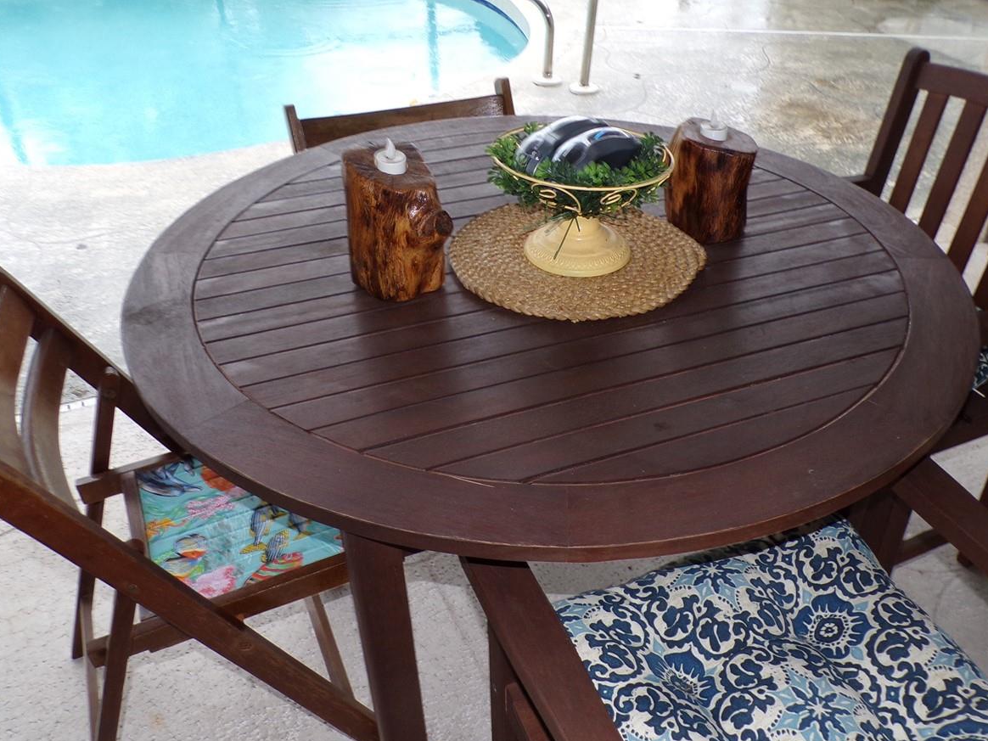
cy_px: 373
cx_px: 551
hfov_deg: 55.2
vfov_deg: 42.9
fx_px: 942
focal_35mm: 33
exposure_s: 1/38
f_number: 4.3
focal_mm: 4.3
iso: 80
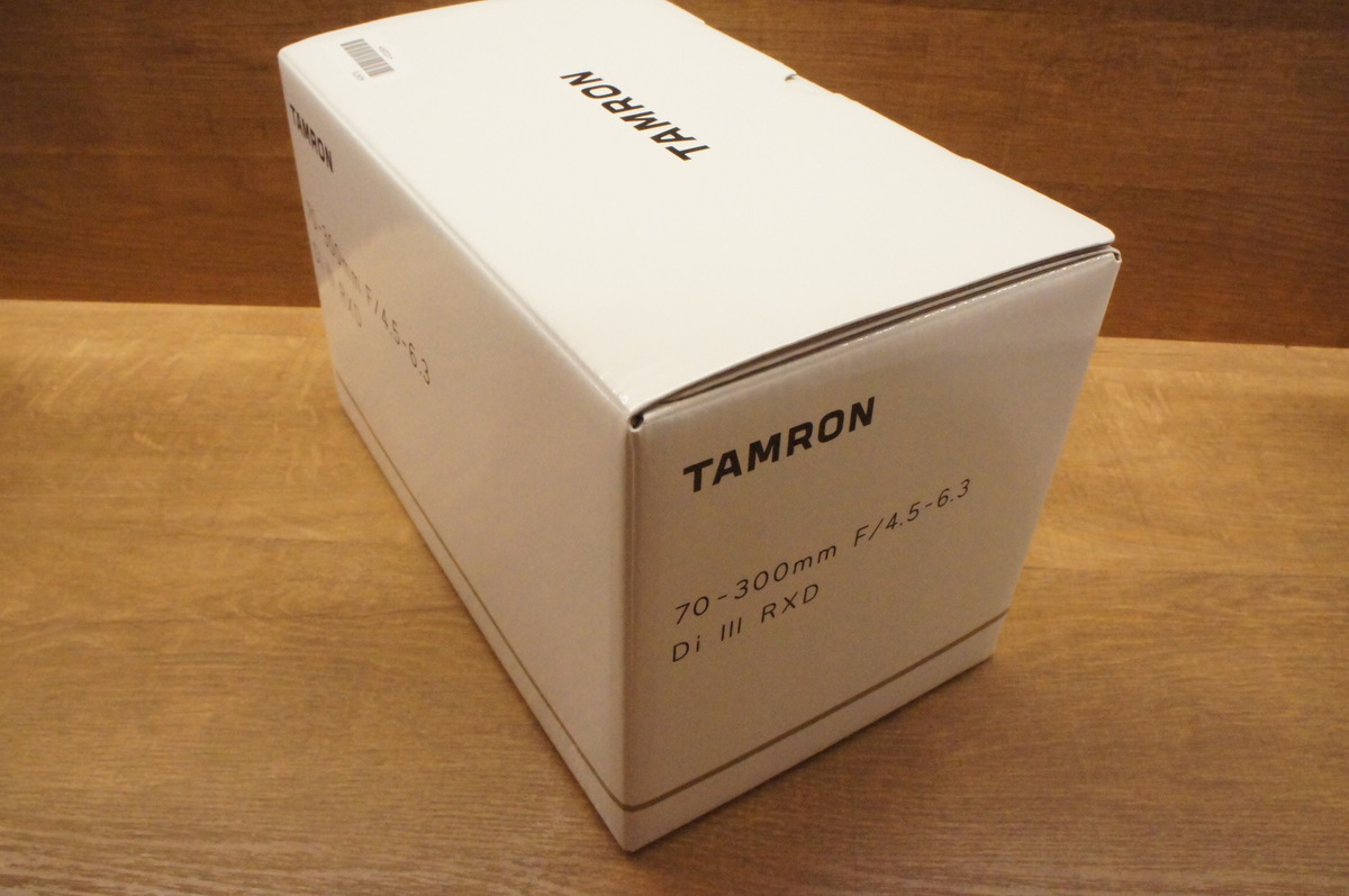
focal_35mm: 27
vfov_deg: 47.8
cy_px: 448
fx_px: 1011
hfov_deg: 67.4
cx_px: 674
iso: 6400
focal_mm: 18
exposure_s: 1/160
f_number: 16
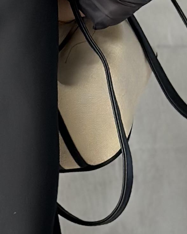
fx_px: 1778
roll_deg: -0.4
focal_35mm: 257
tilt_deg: +6.0
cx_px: -64
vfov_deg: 7.4
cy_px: -110
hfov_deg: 6.0
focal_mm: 6.86
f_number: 1.78
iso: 200
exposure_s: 1/60
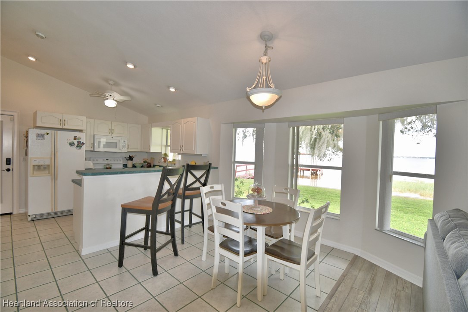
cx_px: 234
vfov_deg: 77.3
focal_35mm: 15
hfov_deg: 100.4
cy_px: 156
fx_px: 195
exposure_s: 1/60
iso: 100
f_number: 4.5
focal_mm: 10
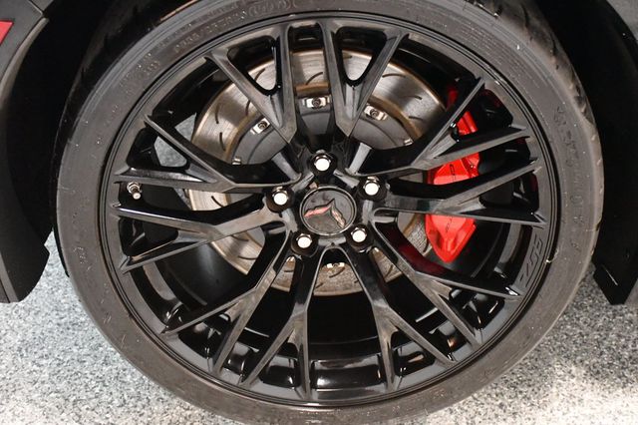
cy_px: 212
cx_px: 319
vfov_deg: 22.6
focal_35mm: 60
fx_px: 1063
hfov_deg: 33.4
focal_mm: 40
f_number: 4.5
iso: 11400
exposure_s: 1/60
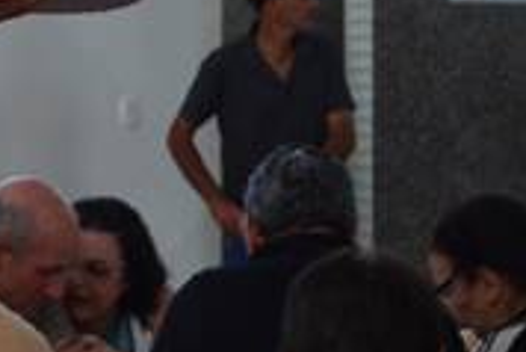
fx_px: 4075
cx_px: -325
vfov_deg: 4.9
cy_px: 24
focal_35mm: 279
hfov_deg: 7.2
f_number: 5.6
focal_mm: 55
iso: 800
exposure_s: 1/50
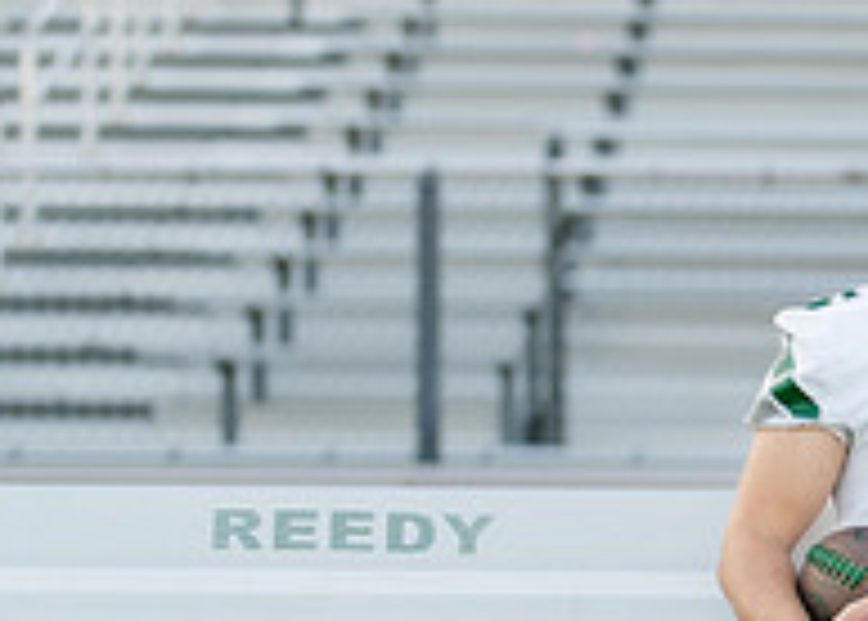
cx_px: 1031
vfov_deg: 7.9
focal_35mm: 182
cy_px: 539
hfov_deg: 10.9
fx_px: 4488
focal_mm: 50
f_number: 1.2
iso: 100
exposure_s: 1/800
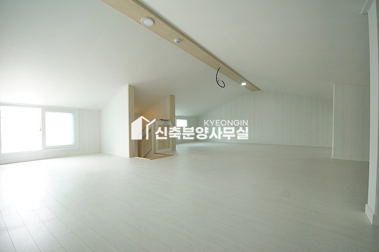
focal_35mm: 15
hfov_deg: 100.4
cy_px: 126
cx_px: 190
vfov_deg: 77.2
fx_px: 158
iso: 800
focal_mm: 10
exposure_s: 1/50
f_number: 5.6
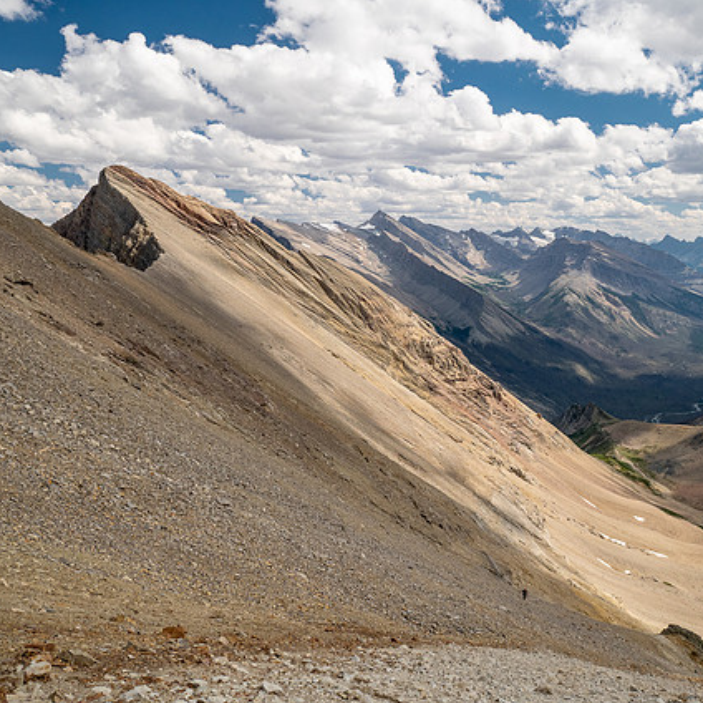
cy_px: 359
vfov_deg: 55.6
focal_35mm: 29
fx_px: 666
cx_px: 393
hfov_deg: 55.5
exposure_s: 1/250
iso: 200
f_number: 8
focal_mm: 12
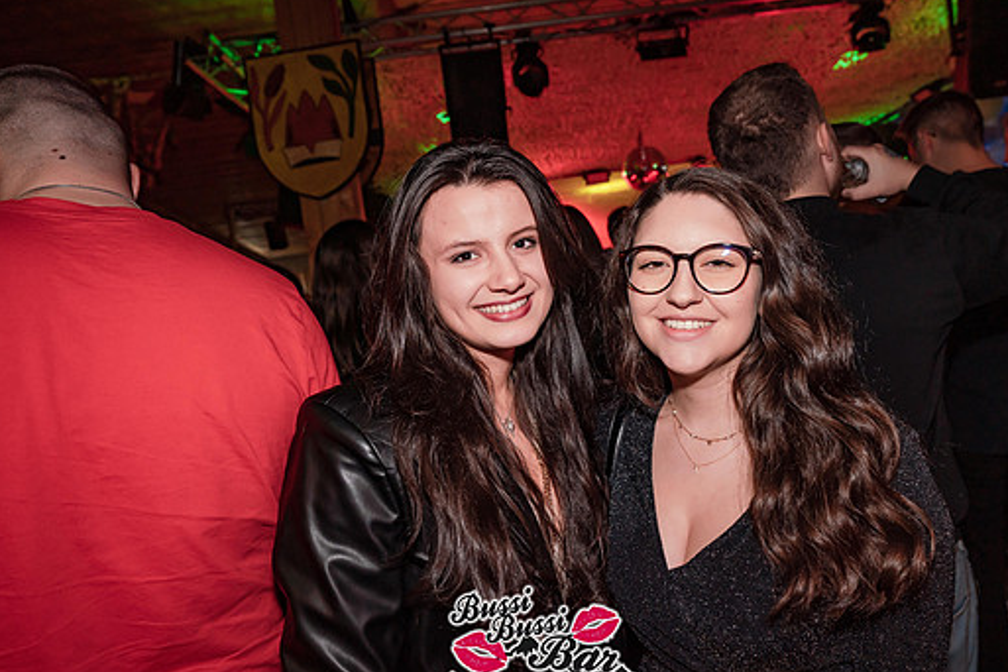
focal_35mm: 26
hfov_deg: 69.3
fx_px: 728
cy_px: 335
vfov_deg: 49.6
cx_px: 532
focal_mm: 23
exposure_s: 1/60
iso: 1600
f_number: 4.5
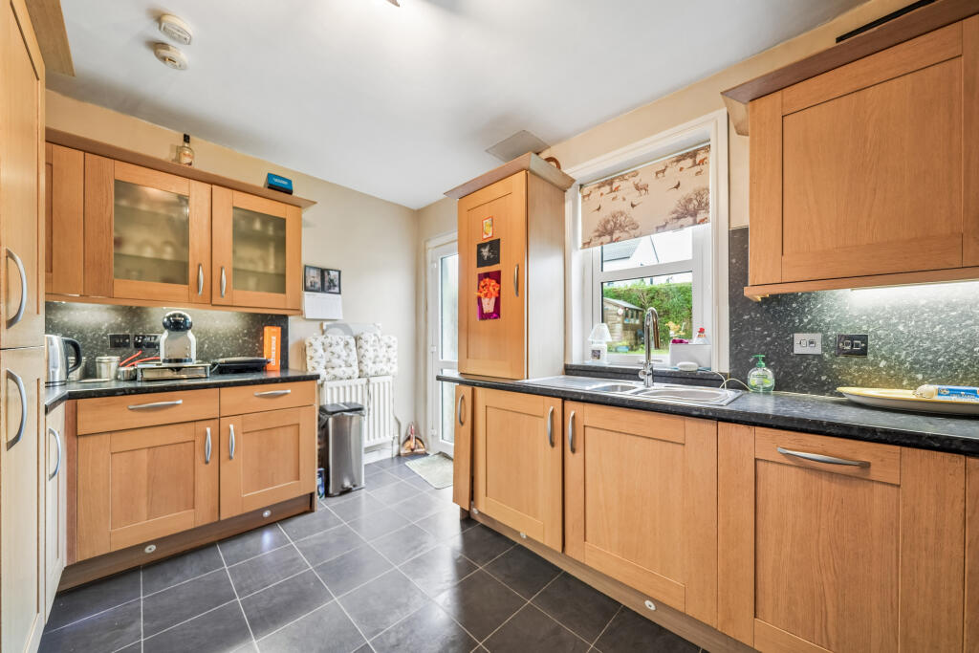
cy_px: 326
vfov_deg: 90.0
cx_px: 490
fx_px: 326
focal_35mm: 12
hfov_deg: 112.6
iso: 640
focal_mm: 12
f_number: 4
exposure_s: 1/30
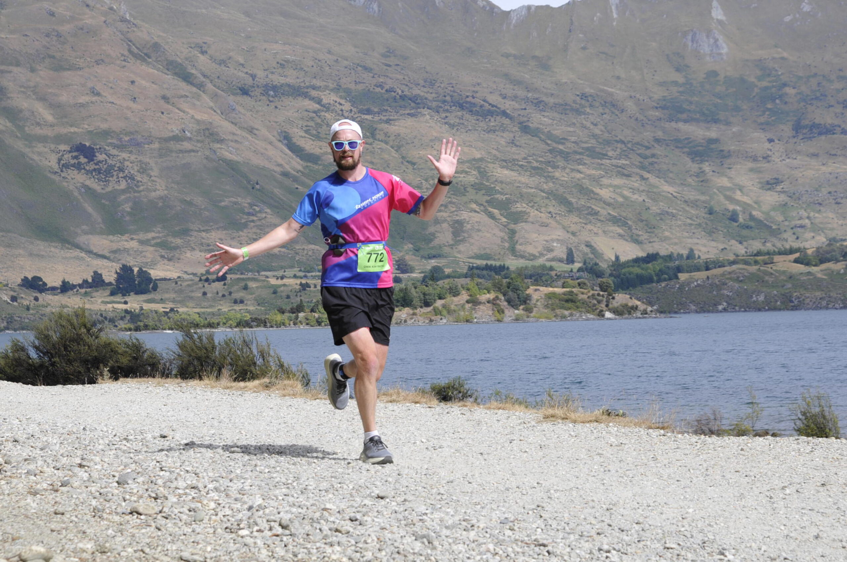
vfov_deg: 16.2
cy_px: 281
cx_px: 424
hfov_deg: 24.2
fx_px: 1974
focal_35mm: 84
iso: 200
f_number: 7.1
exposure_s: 1/640
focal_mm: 56
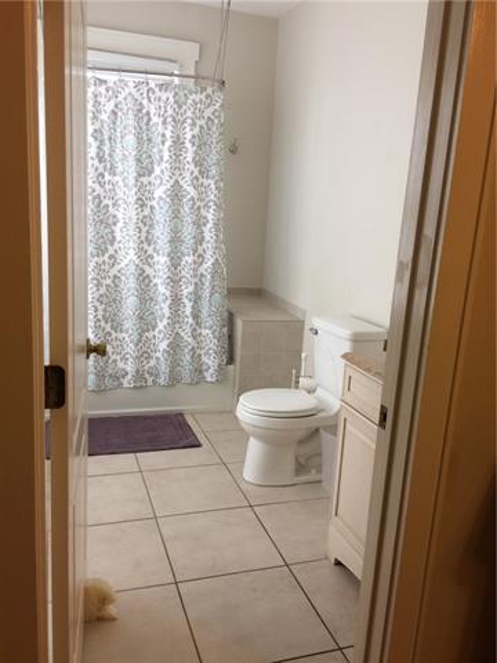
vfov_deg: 61.7
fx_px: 555
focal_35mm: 29
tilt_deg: -12.9
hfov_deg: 48.2
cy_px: 332
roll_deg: -1.6
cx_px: 248
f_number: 2.2
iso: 64
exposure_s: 1/30
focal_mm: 4.15
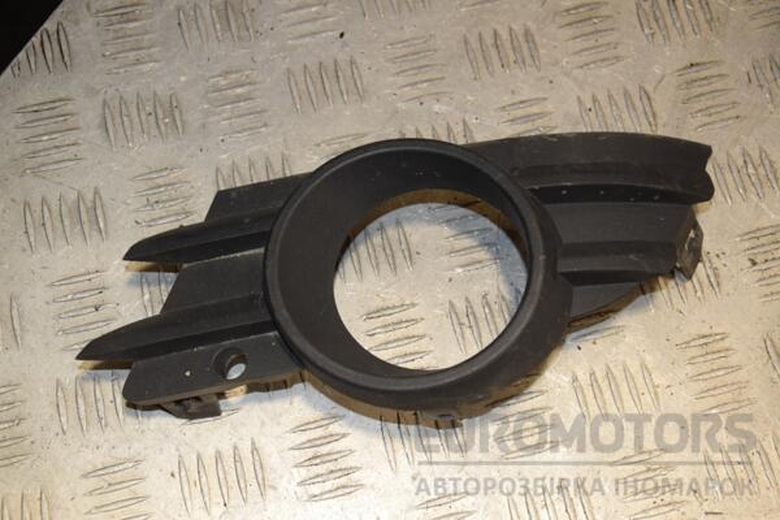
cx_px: 390
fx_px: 1235
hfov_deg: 35.1
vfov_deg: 23.8
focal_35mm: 57
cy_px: 260
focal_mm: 38
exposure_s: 1/200
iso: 800
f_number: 7.1
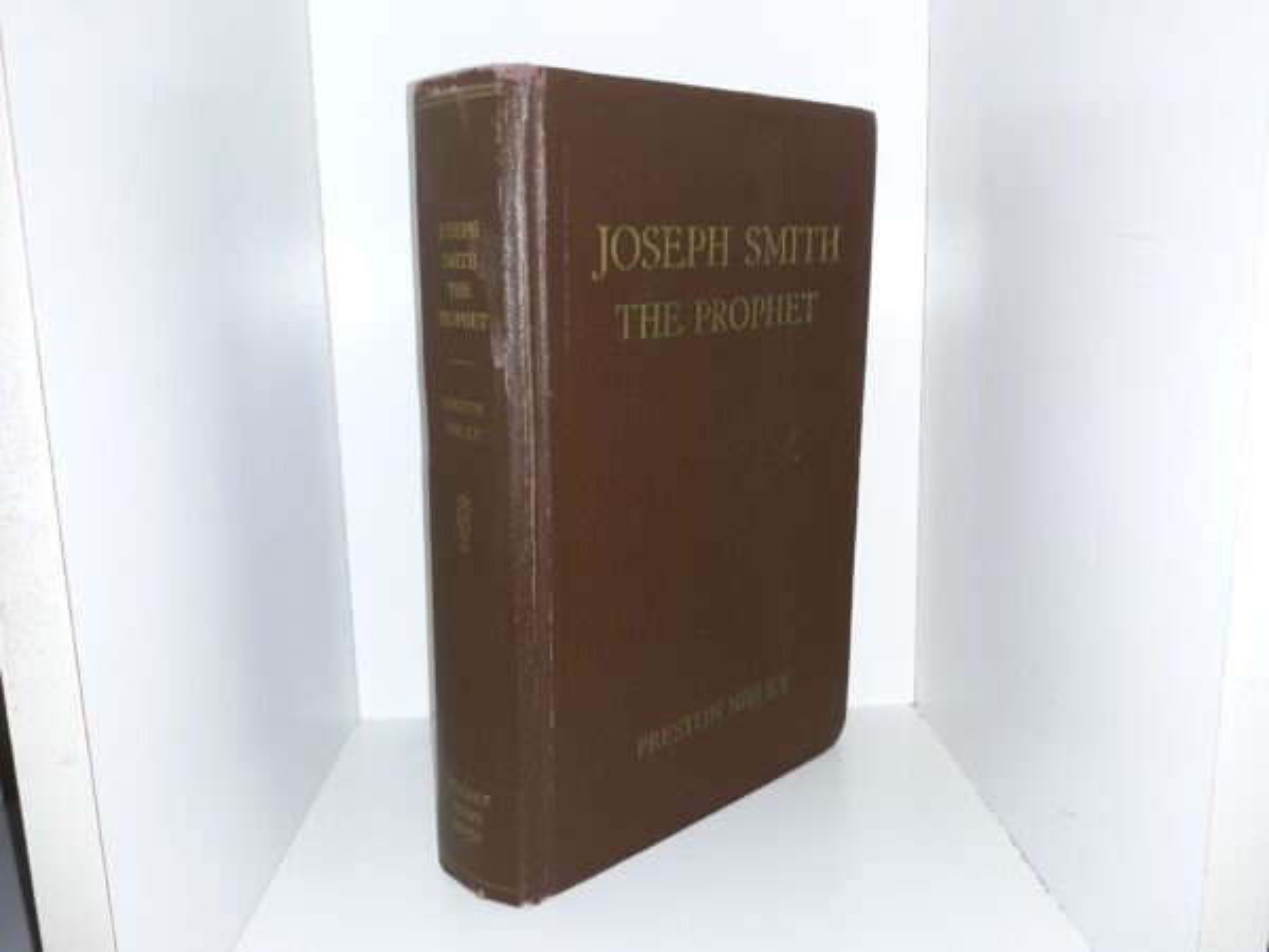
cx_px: 634
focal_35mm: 28
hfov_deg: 63.4
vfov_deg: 49.7
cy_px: 476
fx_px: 1026
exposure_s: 1/60
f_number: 1.7
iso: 50
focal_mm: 3.7
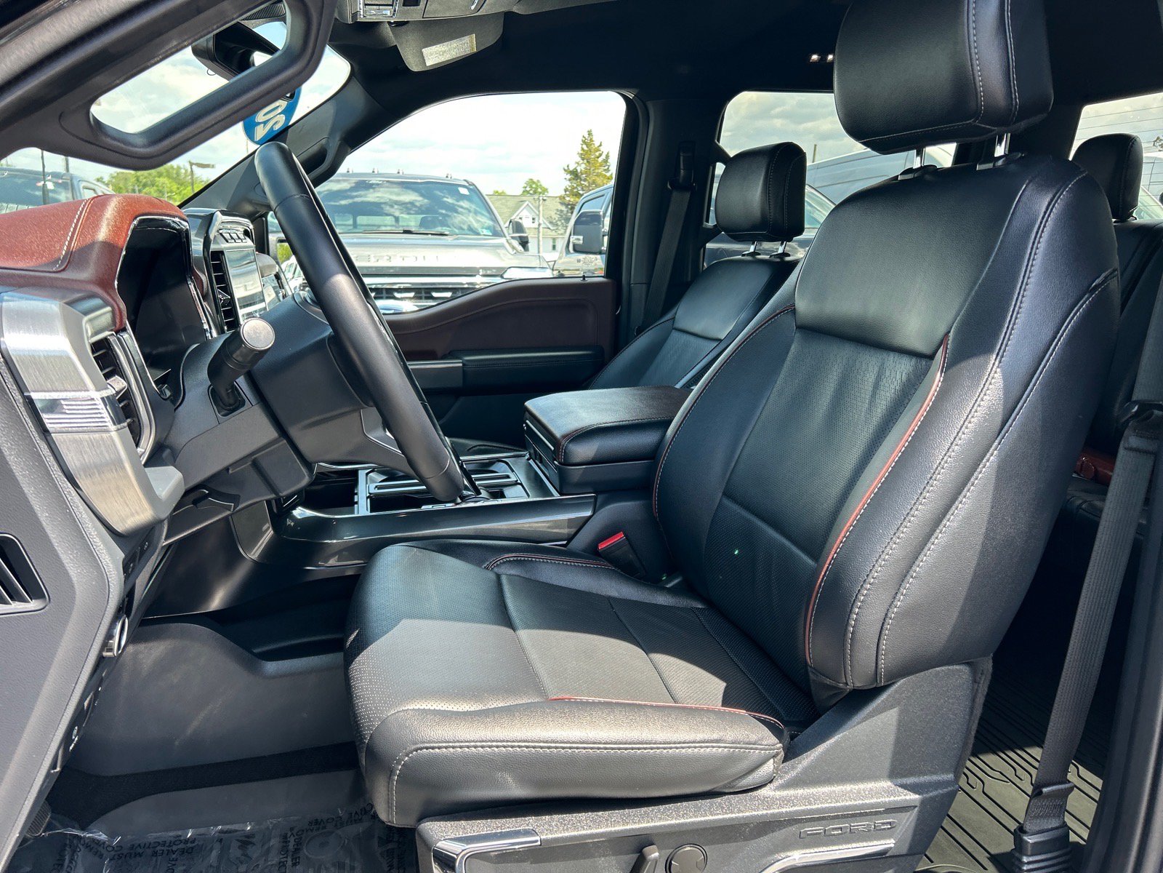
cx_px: 582
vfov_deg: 53.1
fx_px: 874
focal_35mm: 26
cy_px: 436
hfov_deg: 67.3
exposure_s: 1/350
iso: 50
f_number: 1.5
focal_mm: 5.7
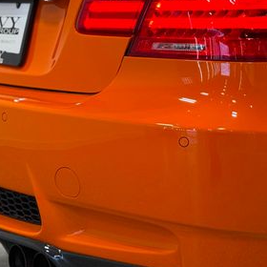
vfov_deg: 17.8
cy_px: 63
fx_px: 846
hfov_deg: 17.9
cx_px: 116
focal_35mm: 97
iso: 50
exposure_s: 1/224
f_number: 1.78
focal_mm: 6.76
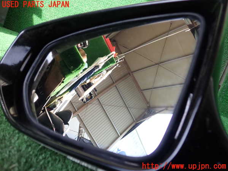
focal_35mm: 30
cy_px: 86
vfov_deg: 46.8
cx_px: 114
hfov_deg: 60.0
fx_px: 198
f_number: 2.3
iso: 100
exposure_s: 1/125
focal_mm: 5.4
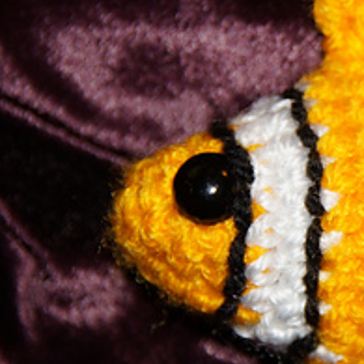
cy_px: 197
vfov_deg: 4.2
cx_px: 508
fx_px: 4973
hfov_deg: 4.2
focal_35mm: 418
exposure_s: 1/60
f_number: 5.6
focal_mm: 100
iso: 320
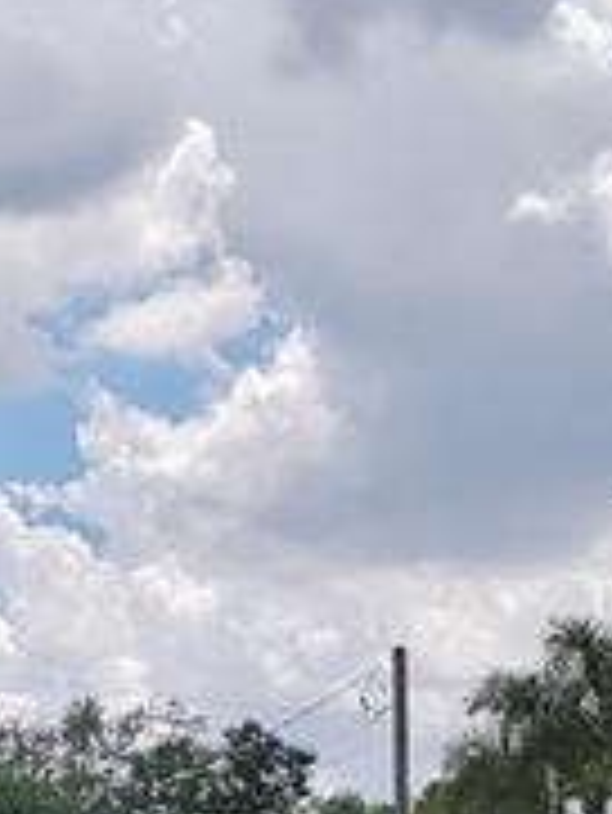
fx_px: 3602
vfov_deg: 12.5
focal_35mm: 153
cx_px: -76
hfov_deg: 9.6
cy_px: 1088
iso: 100
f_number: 1.9
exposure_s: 1/3000
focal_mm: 5.52
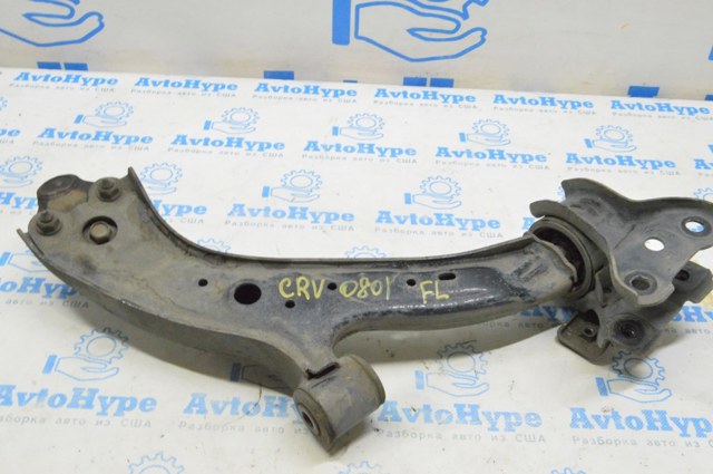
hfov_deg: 49.6
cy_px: 237
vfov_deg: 34.1
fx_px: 771
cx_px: 356
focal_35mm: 39
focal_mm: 26
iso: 6400
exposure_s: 1/15
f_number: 20
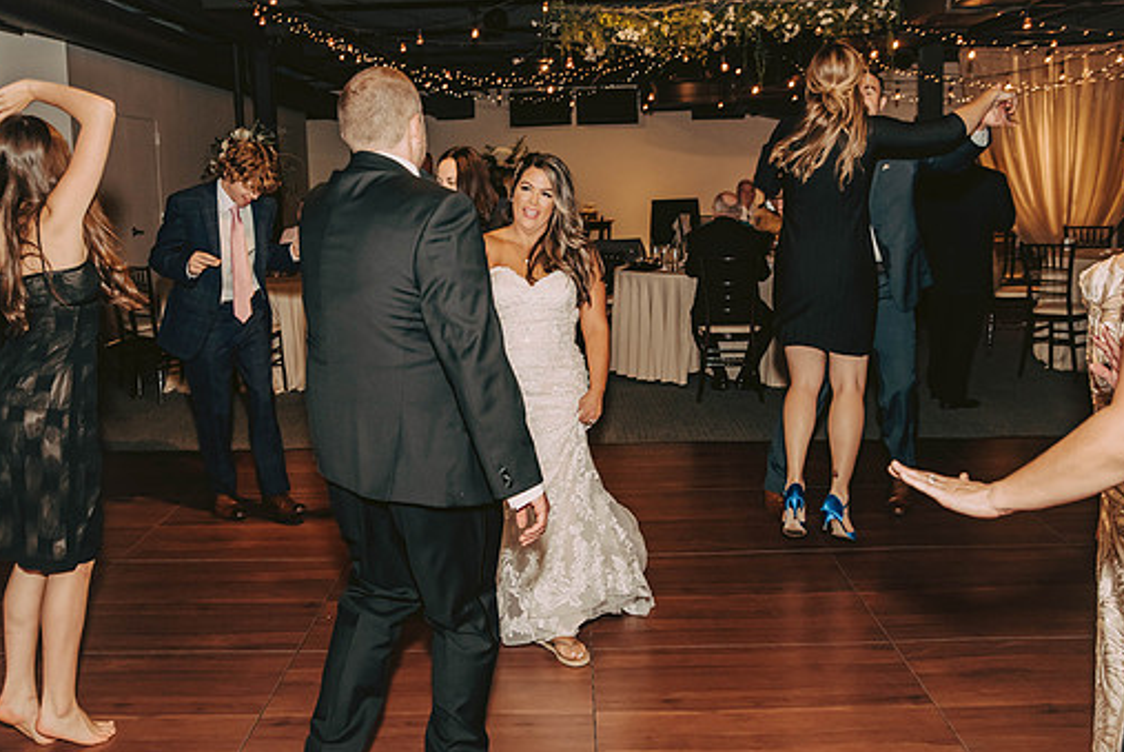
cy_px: 334
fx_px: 1250
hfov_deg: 48.4
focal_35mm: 40
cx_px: 521
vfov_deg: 33.4
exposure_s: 1/125
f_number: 4.5
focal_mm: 35
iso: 1250
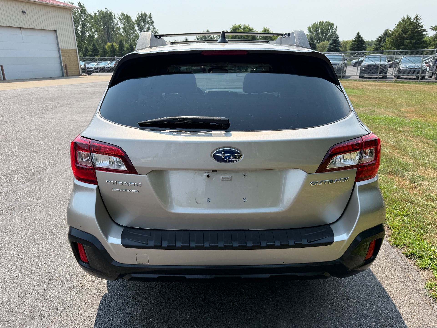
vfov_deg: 56.8
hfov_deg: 71.6
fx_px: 303
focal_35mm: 24
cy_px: 164
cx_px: 218
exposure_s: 1/3021
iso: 100
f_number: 1.78
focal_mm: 6.76
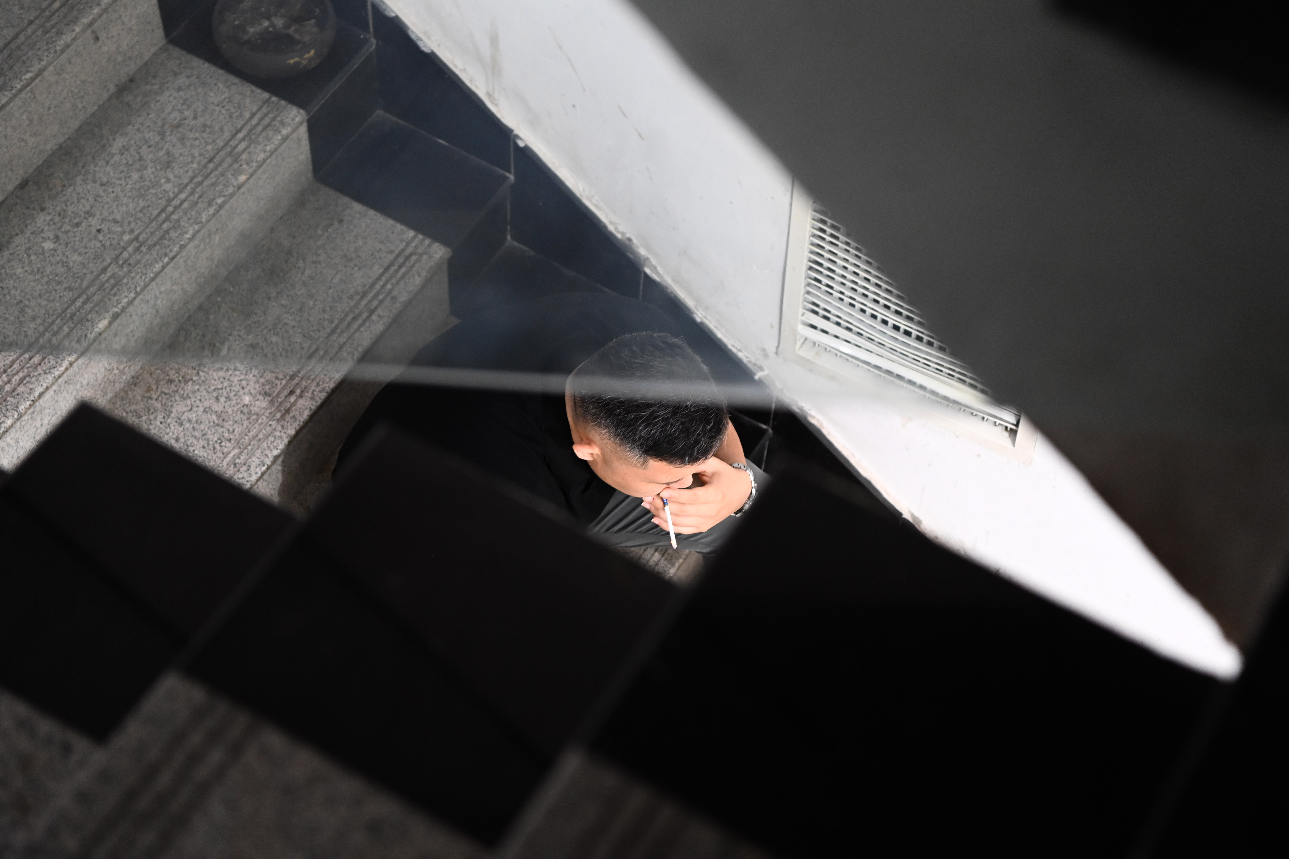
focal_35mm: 70
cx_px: 644
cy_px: 430
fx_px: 2506
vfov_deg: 19.5
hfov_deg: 28.8
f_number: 4
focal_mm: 70
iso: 3200
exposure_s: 1/13
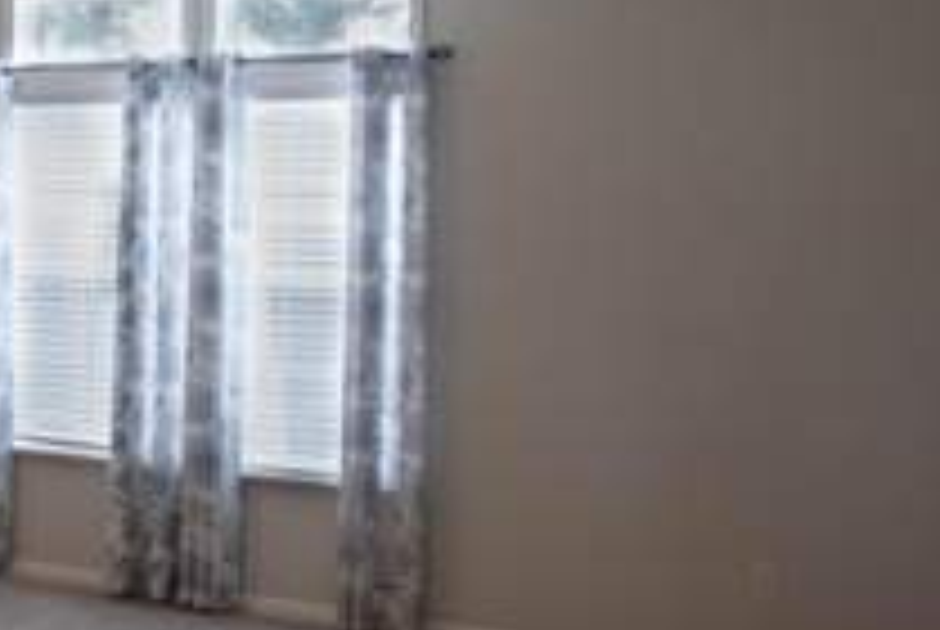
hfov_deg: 29.9
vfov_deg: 23.0
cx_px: -130
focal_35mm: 59
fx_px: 1543
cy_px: 238
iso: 1600
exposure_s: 1/60
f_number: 8
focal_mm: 24
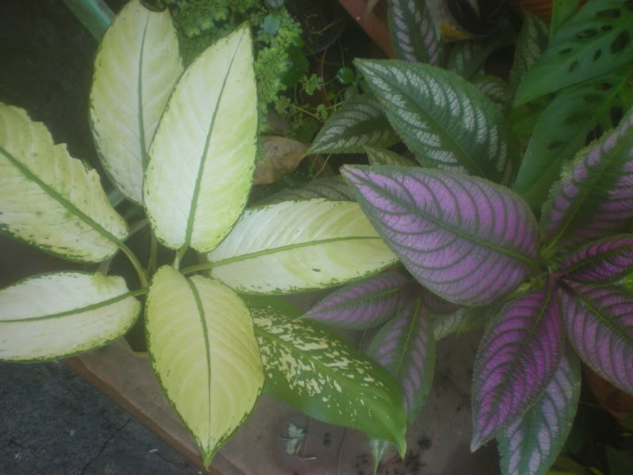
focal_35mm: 38
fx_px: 695
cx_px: 316
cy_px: 238
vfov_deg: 37.7
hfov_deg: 49.0
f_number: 3.1
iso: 200
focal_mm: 6.3
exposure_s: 1/40
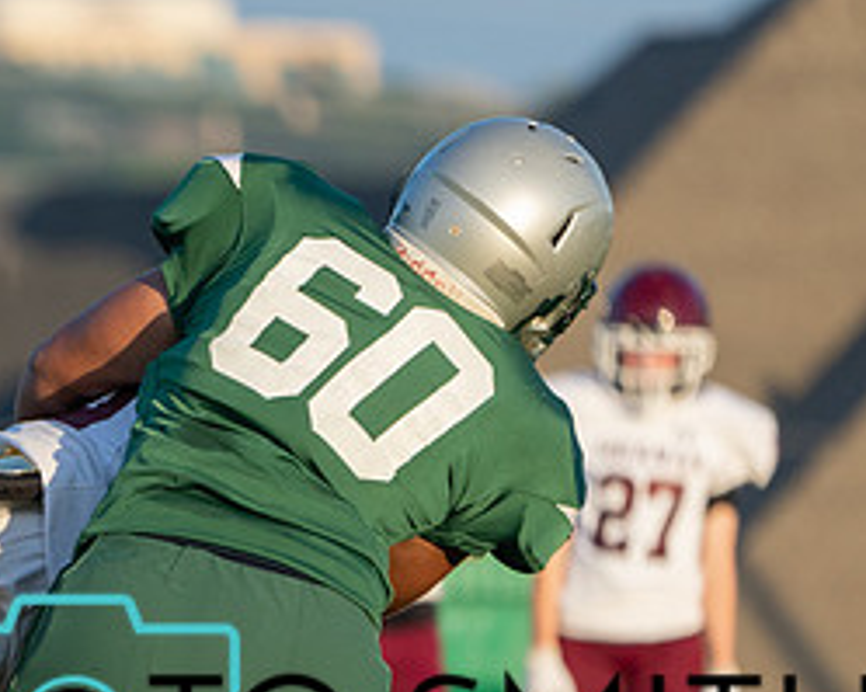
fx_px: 25390
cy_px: 736
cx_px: -310
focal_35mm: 991
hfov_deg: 2.0
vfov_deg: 1.6
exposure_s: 1/1250
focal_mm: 385
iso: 500
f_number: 5.6
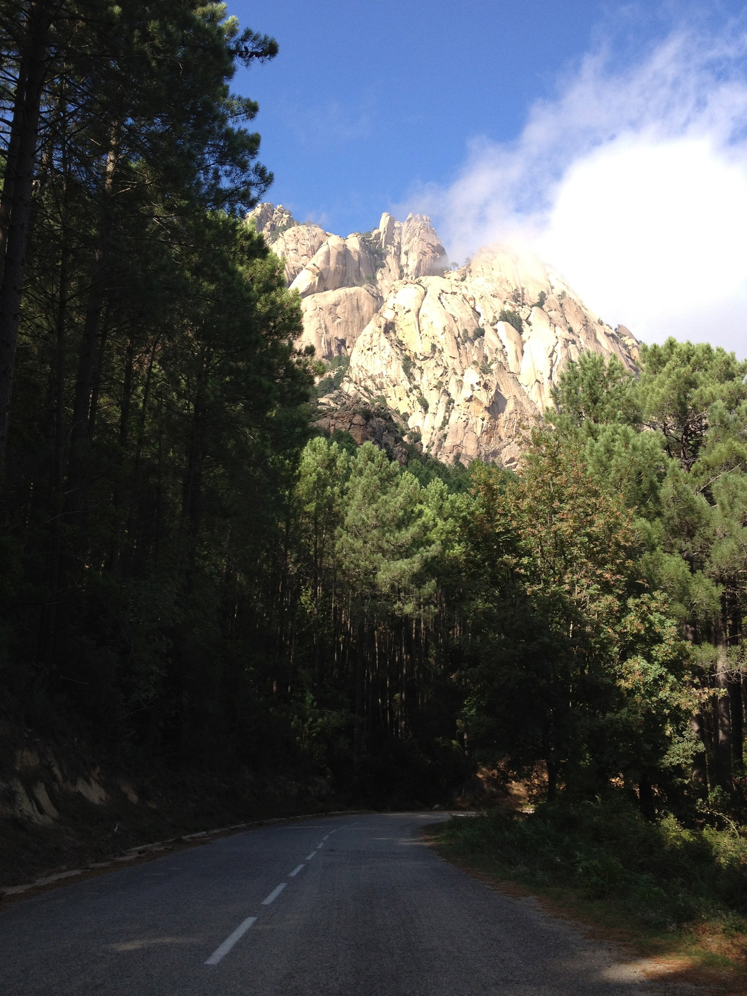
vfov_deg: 52.6
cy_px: 498
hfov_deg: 40.7
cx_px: 374
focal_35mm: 35
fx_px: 1007
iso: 64
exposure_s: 1/726
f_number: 2.4
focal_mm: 4.28
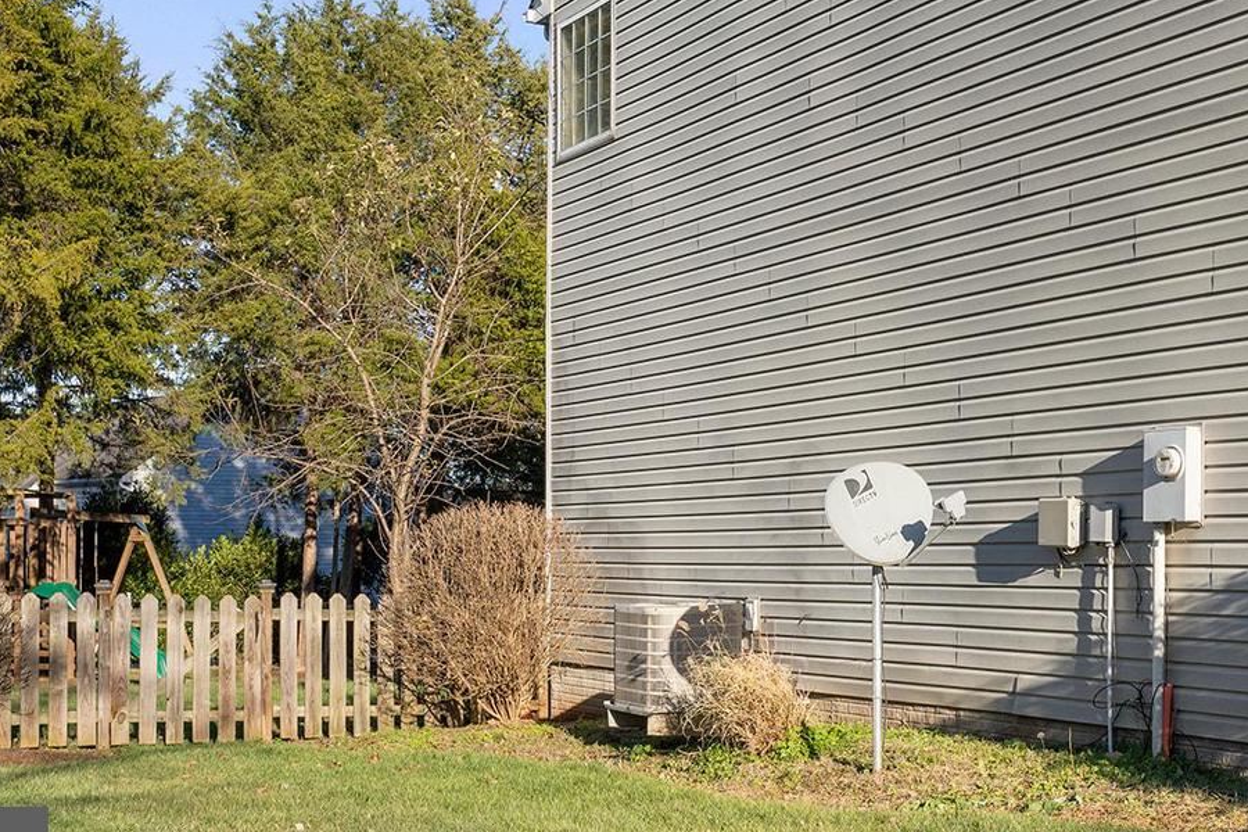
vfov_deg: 23.9
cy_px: 212
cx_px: 831
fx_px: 1941
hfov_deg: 35.3
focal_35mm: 56
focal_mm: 35
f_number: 9
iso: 100
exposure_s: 1/400
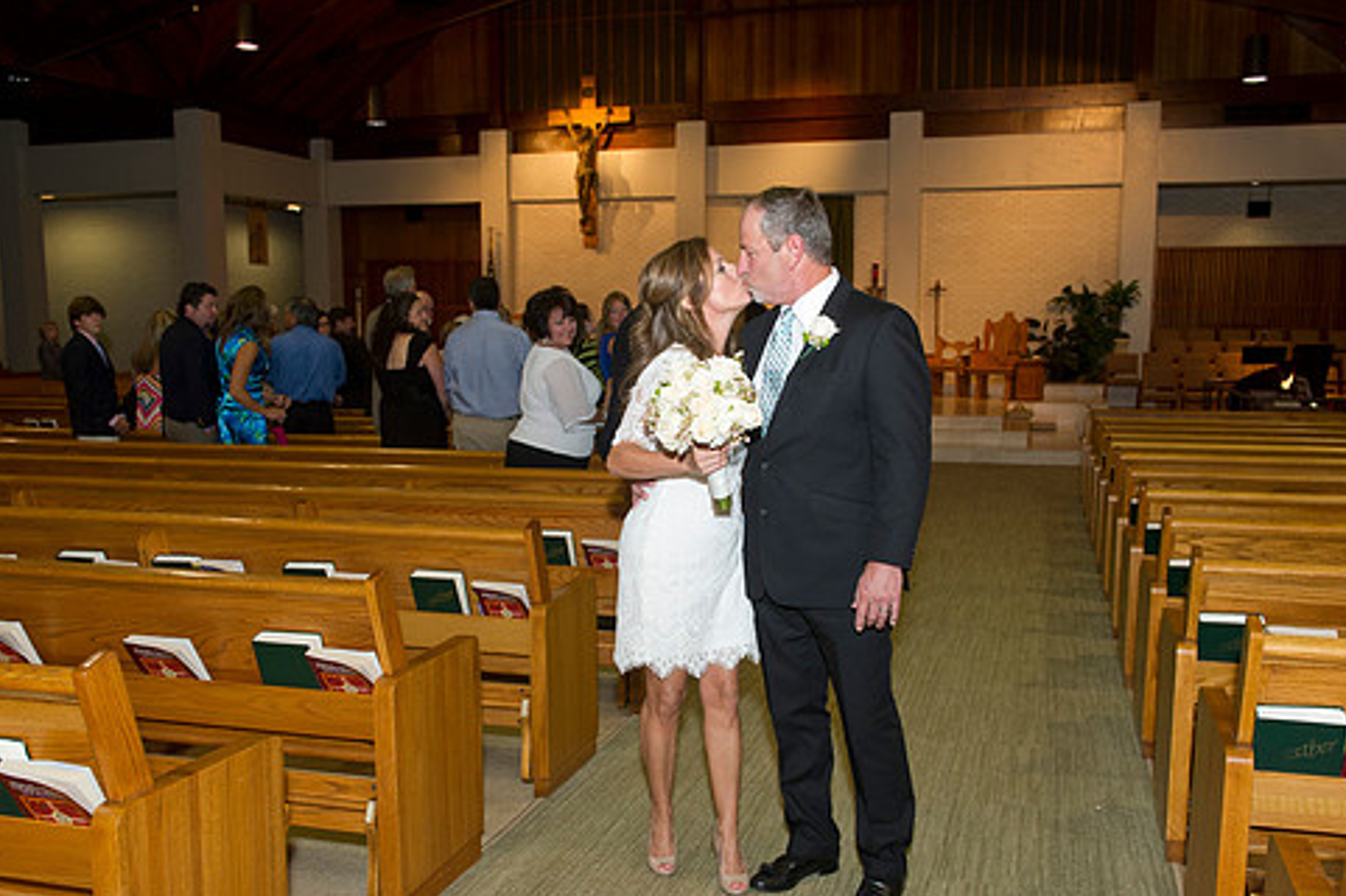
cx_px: 674
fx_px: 1308
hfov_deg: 54.5
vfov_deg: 37.7
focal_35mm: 35
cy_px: 507
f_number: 5.6
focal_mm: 29
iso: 1600
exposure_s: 1/160
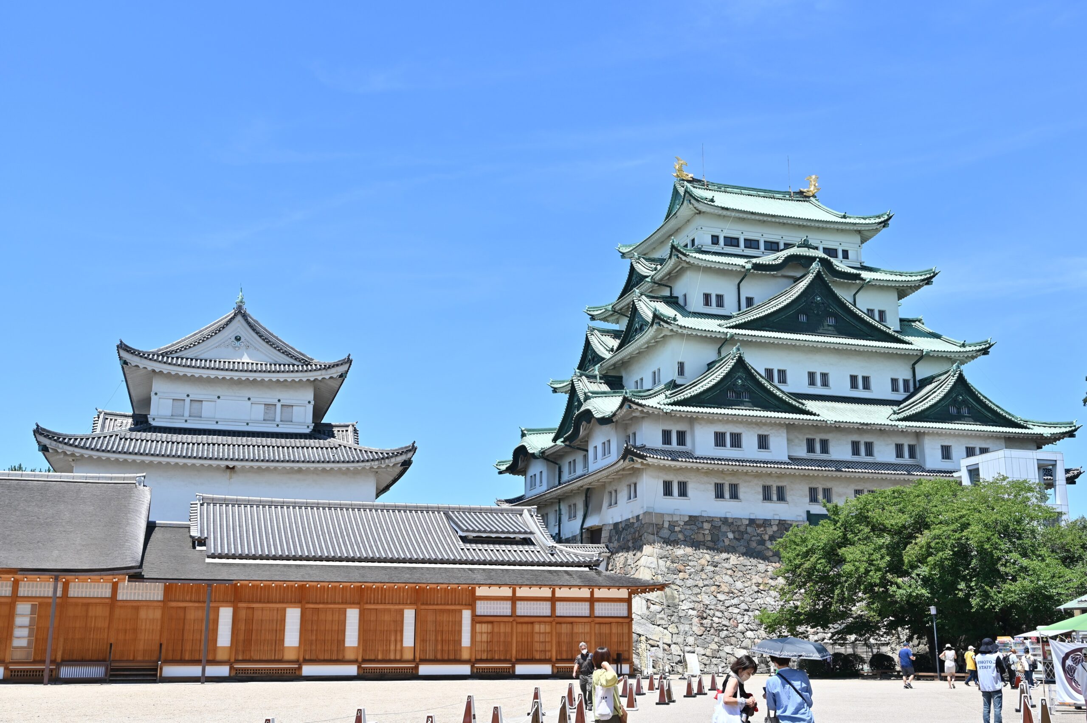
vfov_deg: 35.9
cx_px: 544
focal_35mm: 37
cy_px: 362
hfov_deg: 51.9
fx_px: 1117
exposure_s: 1/250
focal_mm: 37
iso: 100
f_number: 8
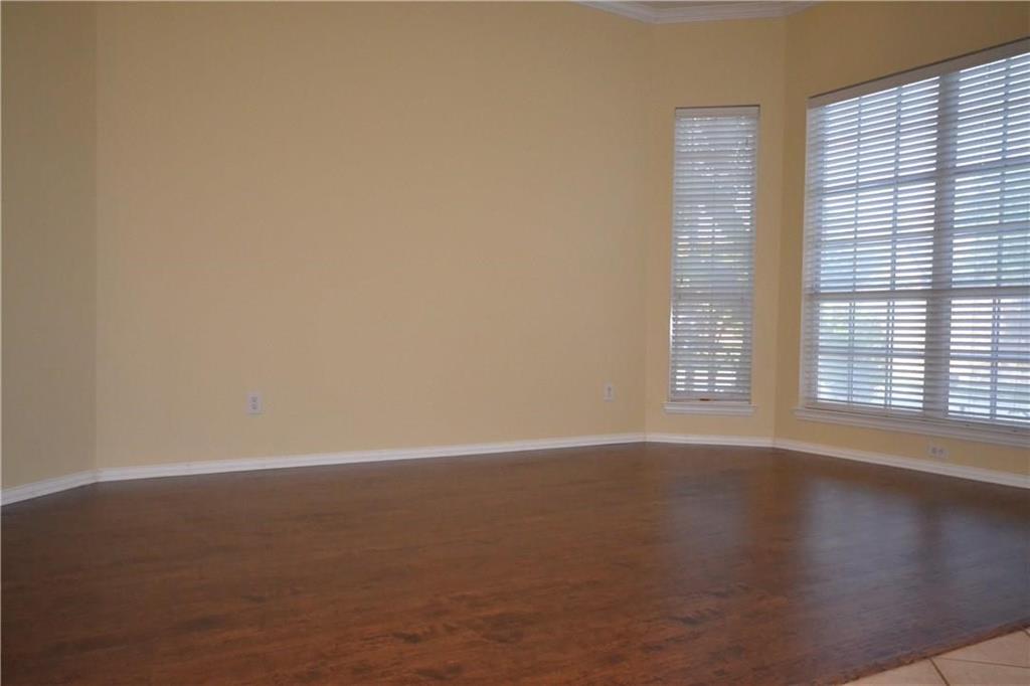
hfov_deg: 61.9
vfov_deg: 43.6
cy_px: 343
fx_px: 858
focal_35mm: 30
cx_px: 515
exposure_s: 1/60
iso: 3200
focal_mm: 20
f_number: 5.6
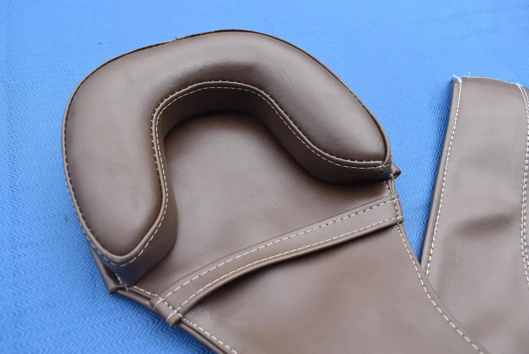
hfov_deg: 61.9
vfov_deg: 43.7
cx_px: 264
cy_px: 177
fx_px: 441
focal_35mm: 30
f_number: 7.1
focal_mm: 20
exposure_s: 1/320
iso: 200
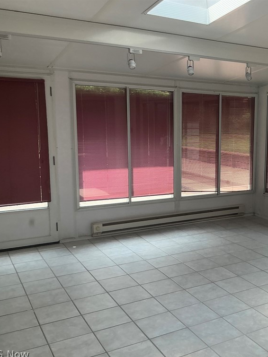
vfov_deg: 49.0
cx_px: 222
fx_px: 392
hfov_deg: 36.2
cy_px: 181
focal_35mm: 38
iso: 25
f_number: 1.8
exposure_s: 1/135
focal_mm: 3
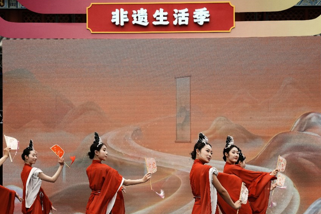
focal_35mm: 78
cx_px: 174
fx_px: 695
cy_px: 173
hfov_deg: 26.0
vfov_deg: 17.3
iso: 125
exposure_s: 1/800
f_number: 4
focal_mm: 47
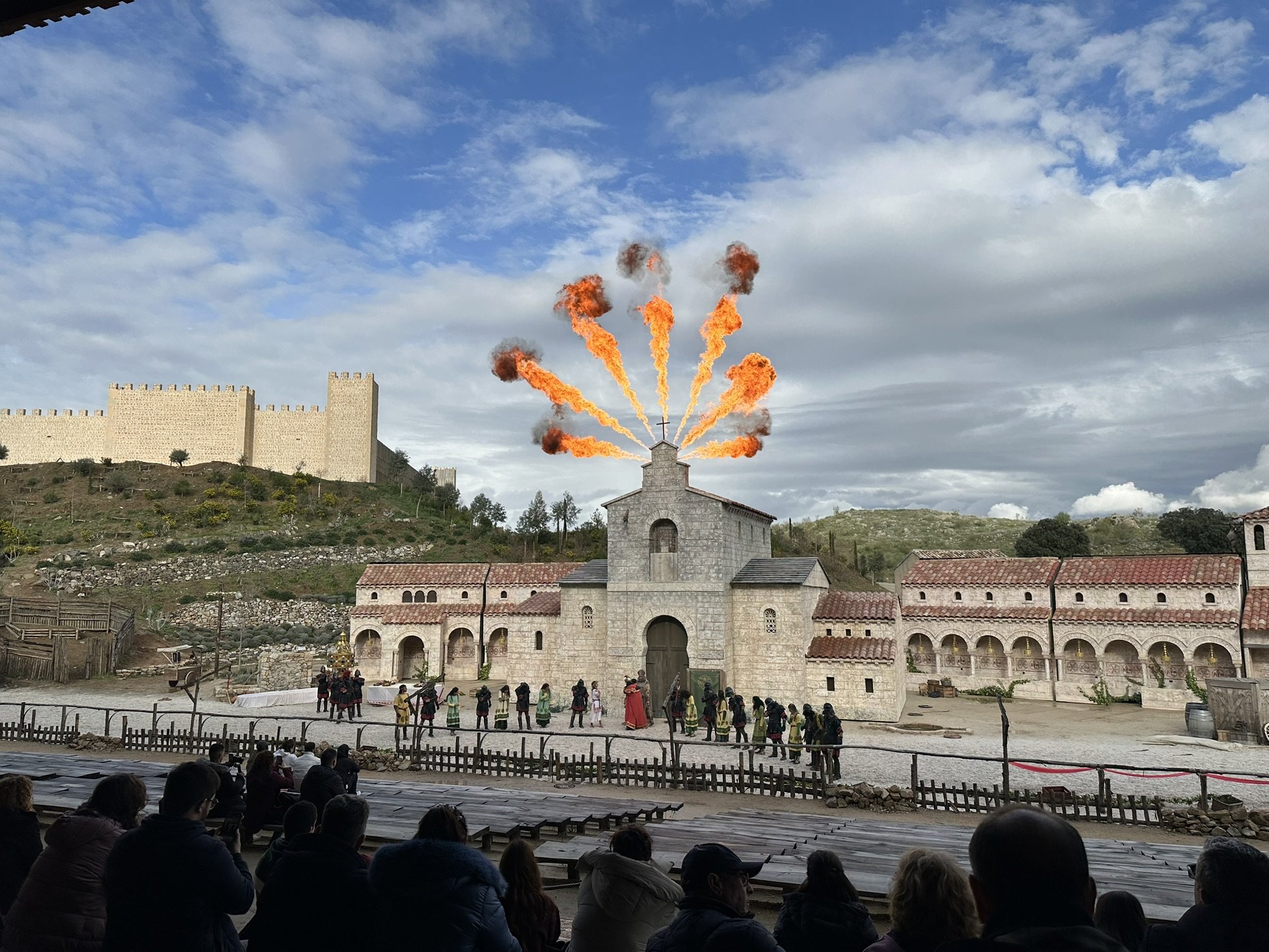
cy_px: 476
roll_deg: +0.2
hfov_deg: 71.6
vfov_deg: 56.8
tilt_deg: +6.7
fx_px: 880
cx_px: 634
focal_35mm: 24
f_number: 1.78
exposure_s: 1/6211
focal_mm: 6.86
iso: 80
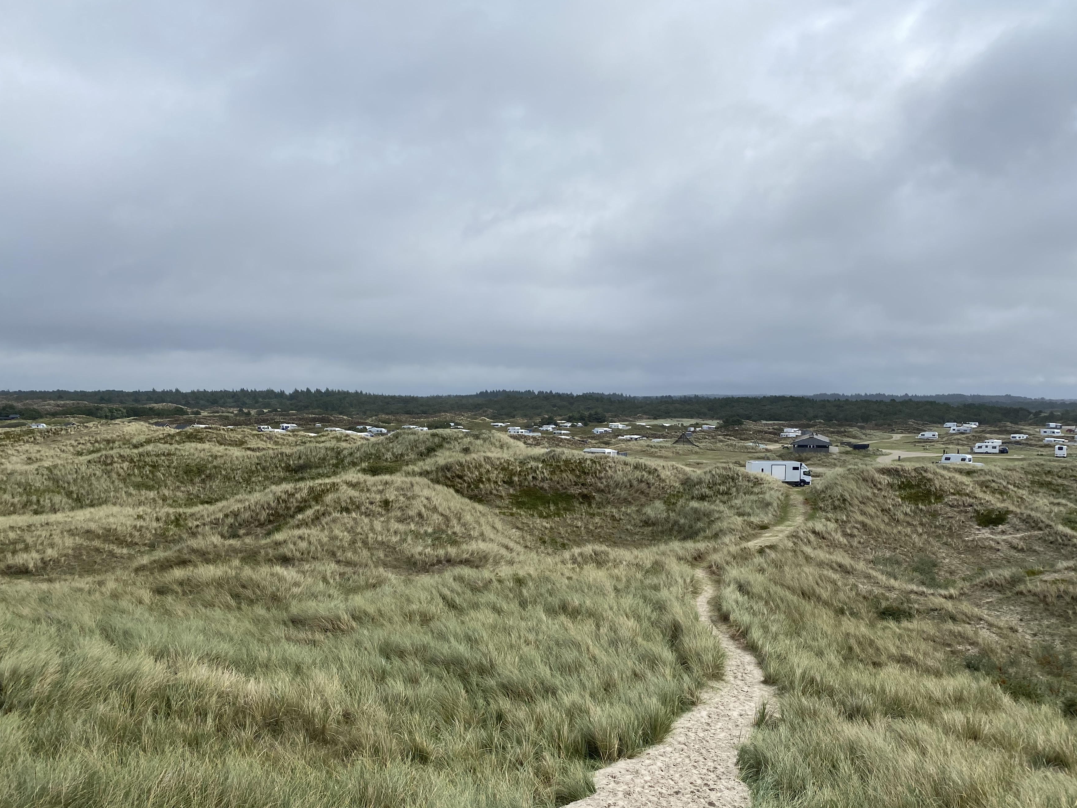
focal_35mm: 30
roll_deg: -0.7
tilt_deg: -4.3
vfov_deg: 46.7
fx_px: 933
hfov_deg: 59.9
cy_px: 459
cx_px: 575
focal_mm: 4.25
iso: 32
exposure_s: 1/4608
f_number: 1.8
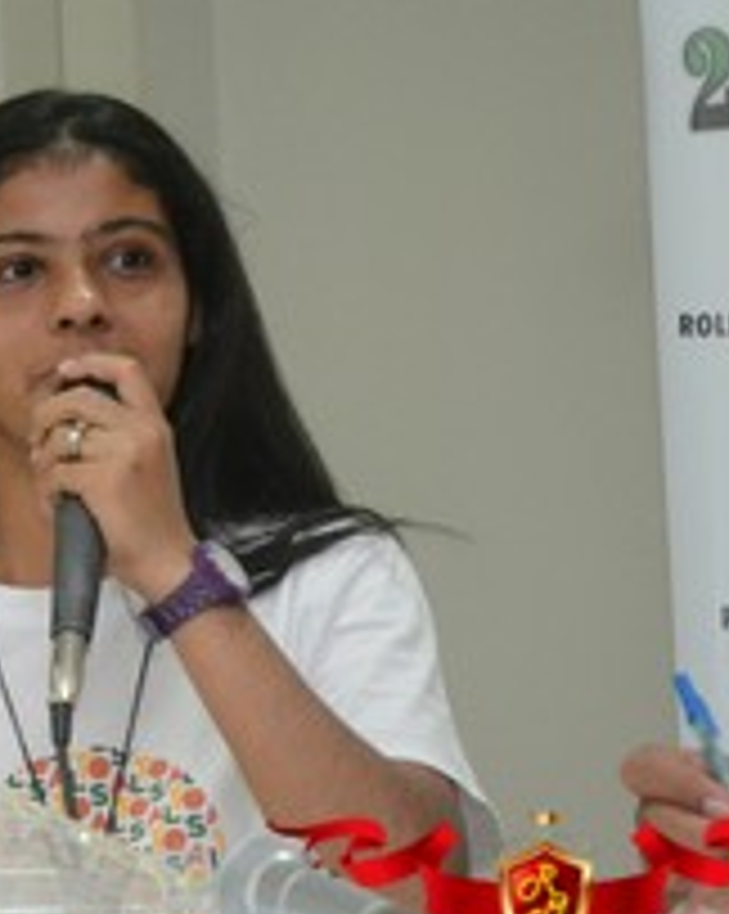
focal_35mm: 206
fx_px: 5564
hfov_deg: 7.4
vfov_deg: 9.4
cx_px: -130
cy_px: 428
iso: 3200
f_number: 5.3
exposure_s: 1/100
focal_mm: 66
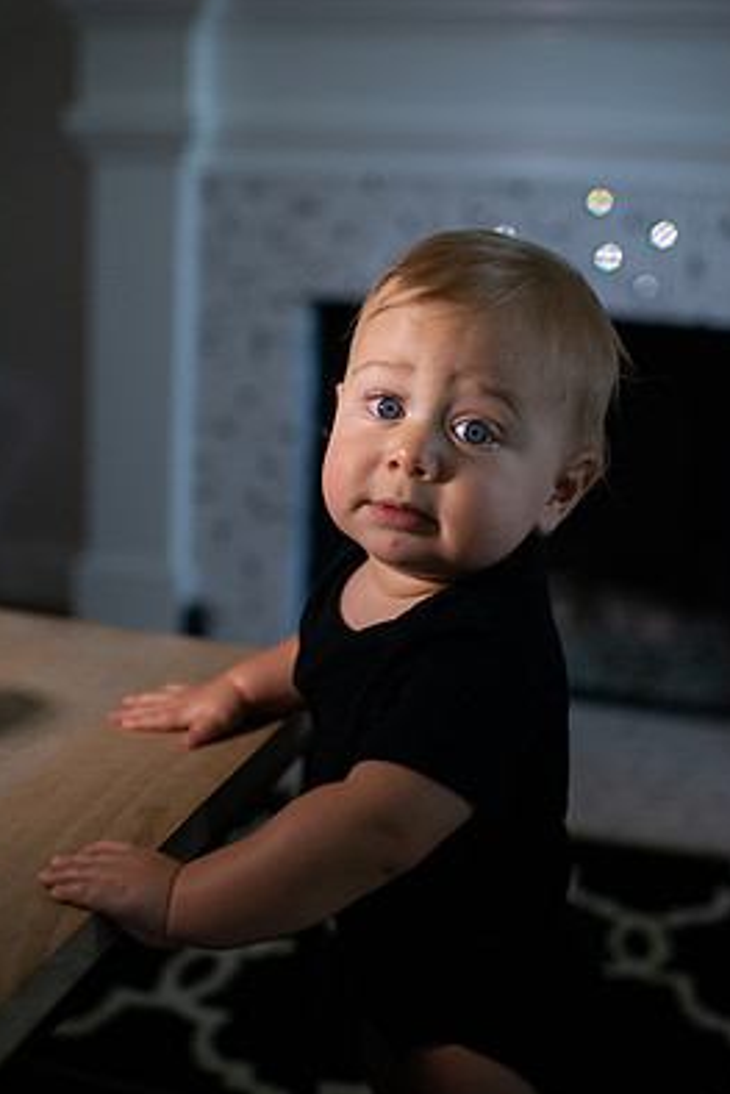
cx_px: 339
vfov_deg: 48.4
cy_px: 578
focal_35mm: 40
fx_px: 1216
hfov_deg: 33.4
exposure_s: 1/1250
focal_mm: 35
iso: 640
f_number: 2
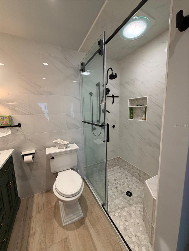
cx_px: 94
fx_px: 102
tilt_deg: -7.9
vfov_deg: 102.1
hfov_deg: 85.7
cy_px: 126
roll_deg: +1.8
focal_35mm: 14
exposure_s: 1/120
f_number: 2.2
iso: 250
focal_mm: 2.22
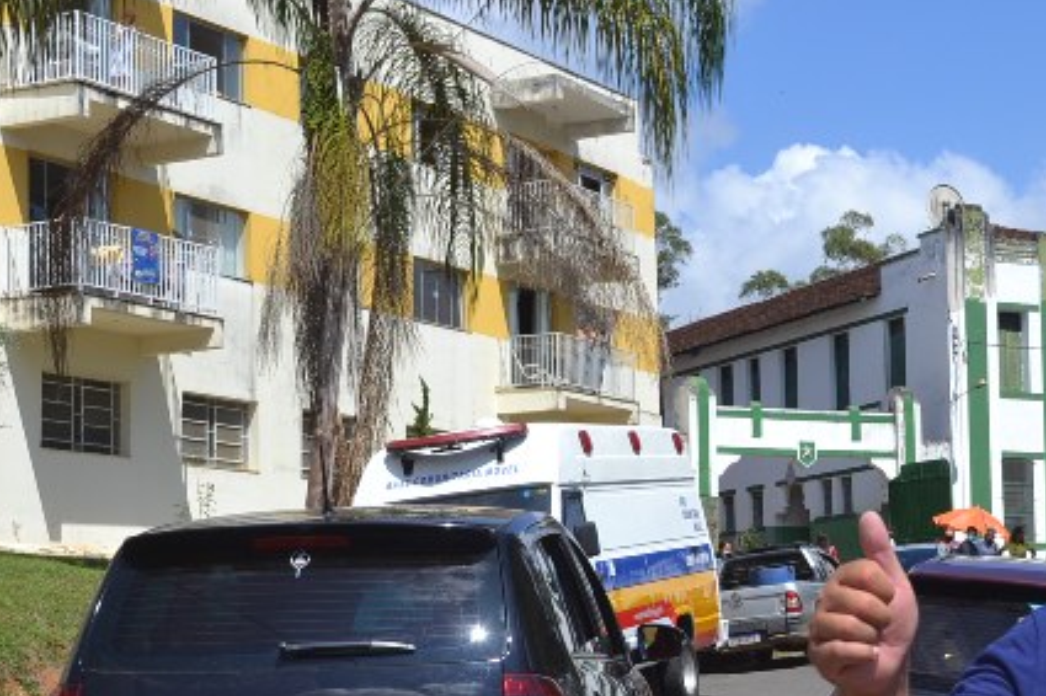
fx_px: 2294
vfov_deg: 17.2
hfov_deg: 25.4
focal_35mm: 79
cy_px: 530
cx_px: 788
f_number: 8
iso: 100
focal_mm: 28
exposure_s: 1/250
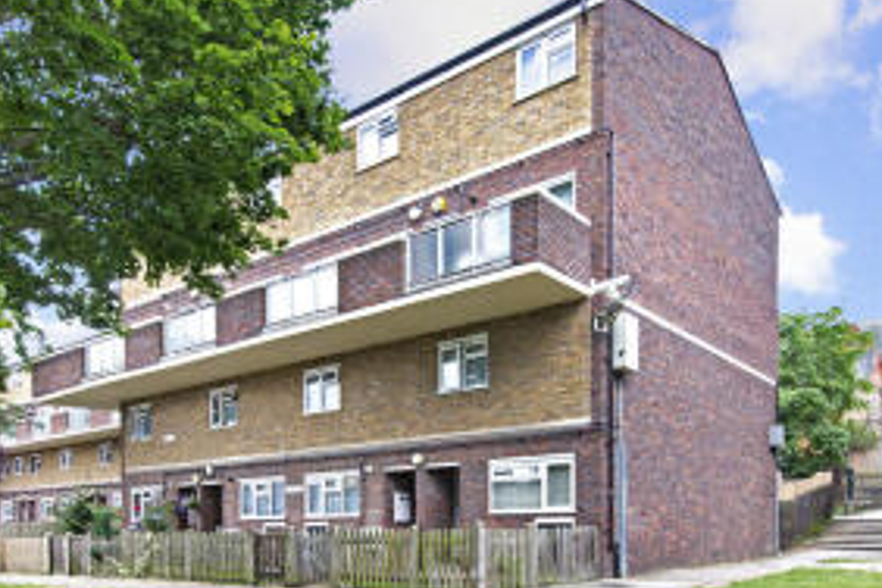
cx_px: 435
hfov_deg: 67.4
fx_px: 661
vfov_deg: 46.5
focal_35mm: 27
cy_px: 427
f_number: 8
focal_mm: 16
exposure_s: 1/40
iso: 200
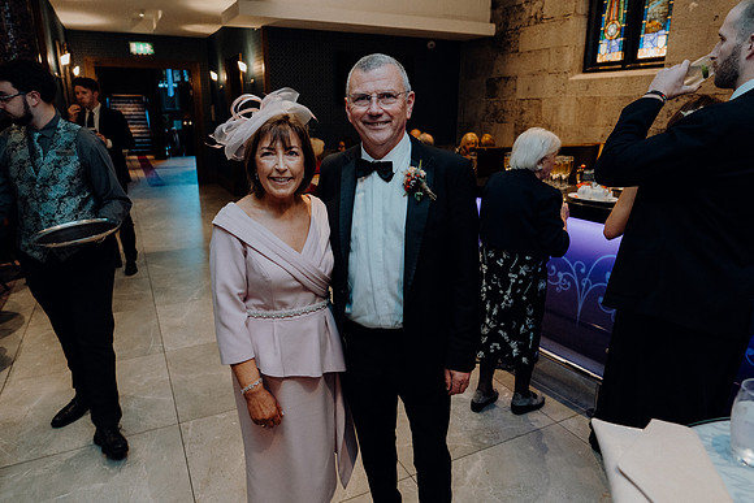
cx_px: 377
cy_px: 252
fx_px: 503
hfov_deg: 73.7
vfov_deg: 53.2
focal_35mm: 24
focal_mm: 24
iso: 3200
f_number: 3.5
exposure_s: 1/125
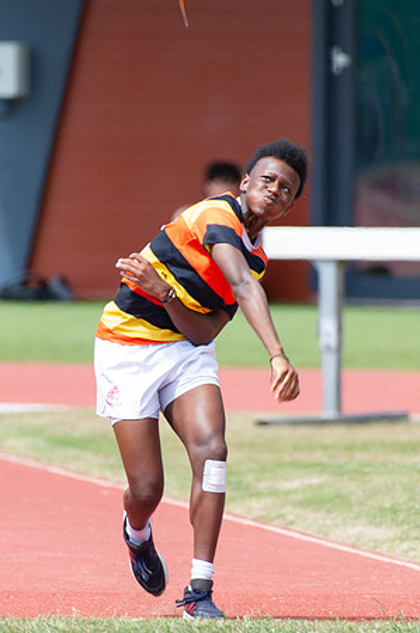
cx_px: 246
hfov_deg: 1.6
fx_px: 14682
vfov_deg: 2.5
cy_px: 353
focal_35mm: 837
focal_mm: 500
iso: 360
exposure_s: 1/800
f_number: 5.6
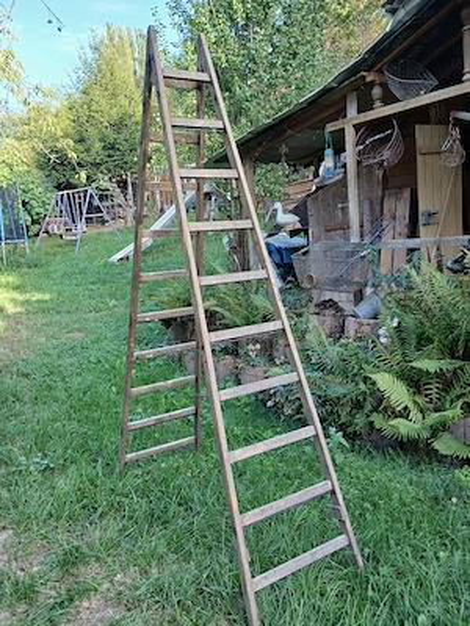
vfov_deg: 65.3
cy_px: 313
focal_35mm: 27
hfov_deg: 51.4
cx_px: 235
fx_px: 489
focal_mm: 3.98
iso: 40
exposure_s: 1/50
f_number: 1.8
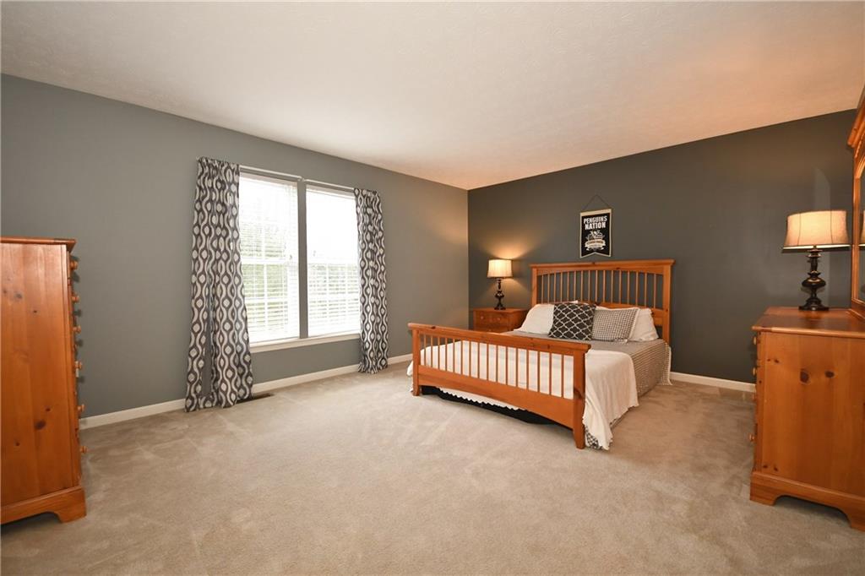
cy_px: 288
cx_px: 432
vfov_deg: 77.3
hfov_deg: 100.4
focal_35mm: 15
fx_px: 360
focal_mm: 10
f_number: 4
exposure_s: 1/60
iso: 1000
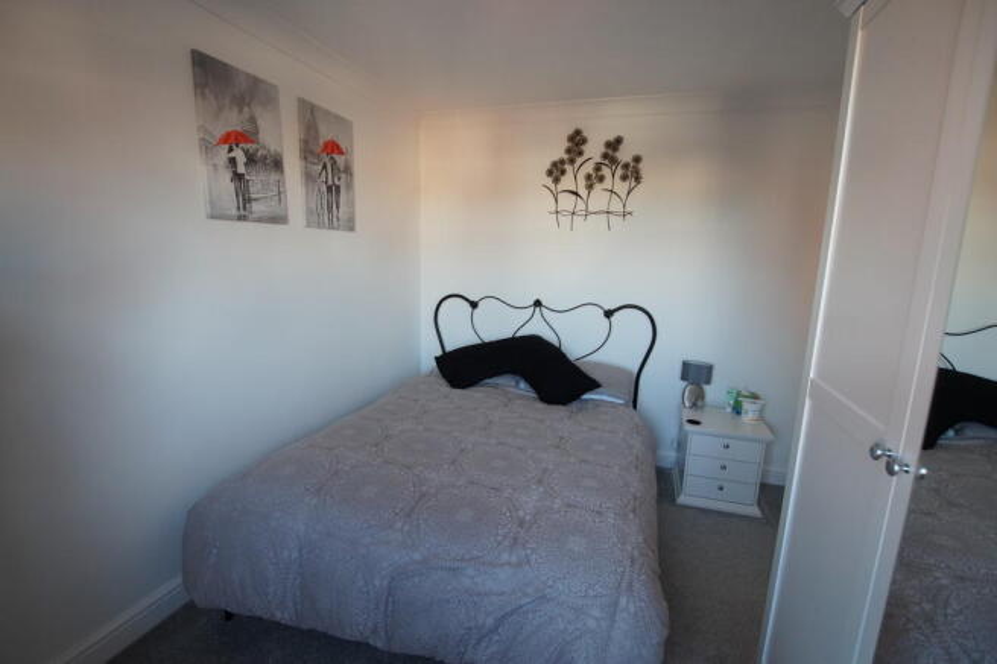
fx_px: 415
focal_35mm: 15
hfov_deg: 100.4
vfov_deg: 77.3
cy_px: 332
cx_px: 498
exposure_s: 1/60
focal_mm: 10
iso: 640
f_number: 4
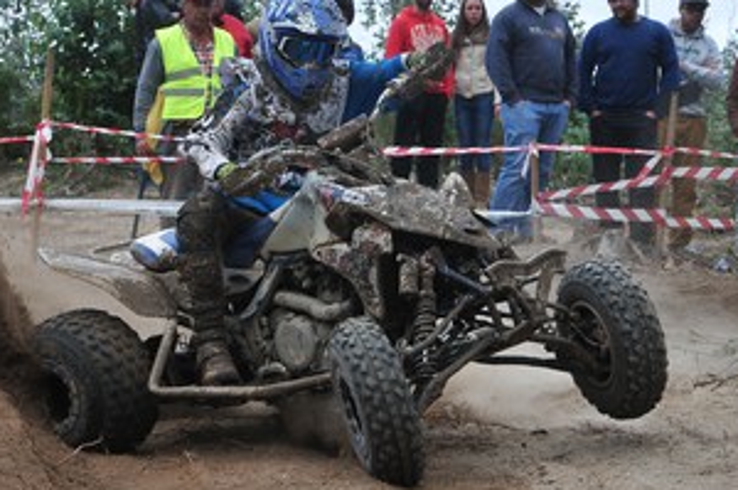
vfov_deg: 7.6
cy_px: 211
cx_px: 374
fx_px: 3684
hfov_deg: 11.4
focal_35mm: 180
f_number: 5.6
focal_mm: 80
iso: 400
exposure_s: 1/500
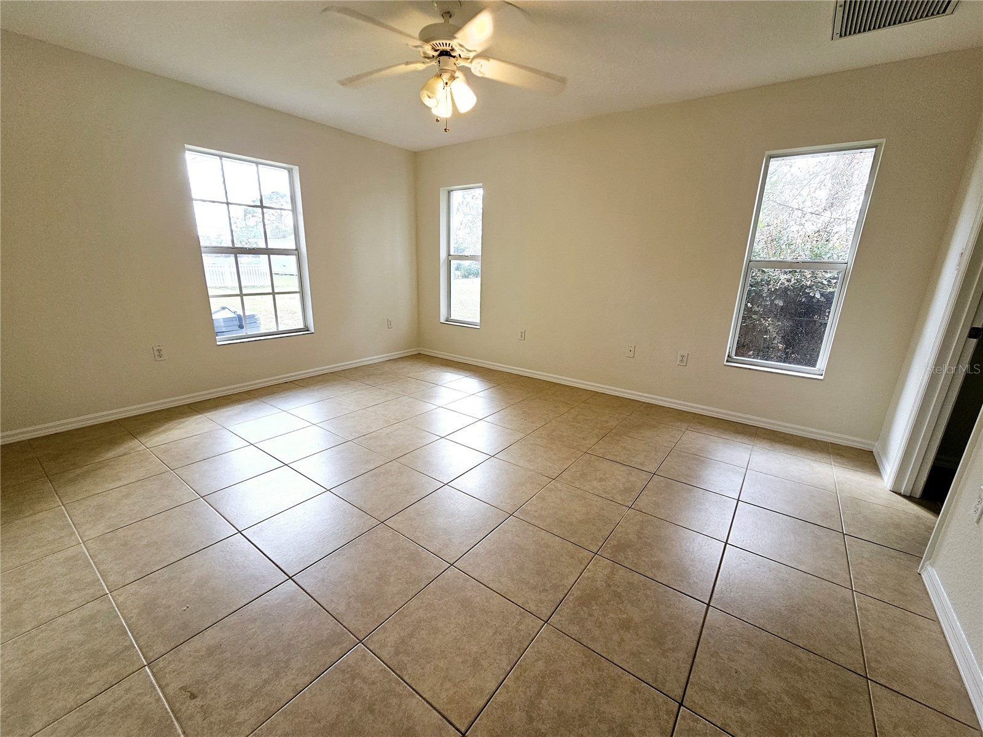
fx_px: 369
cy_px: 368
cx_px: 492
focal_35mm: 13
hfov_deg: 106.2
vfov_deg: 89.9
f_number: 2.2
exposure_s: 1/120
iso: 64
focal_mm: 2.2
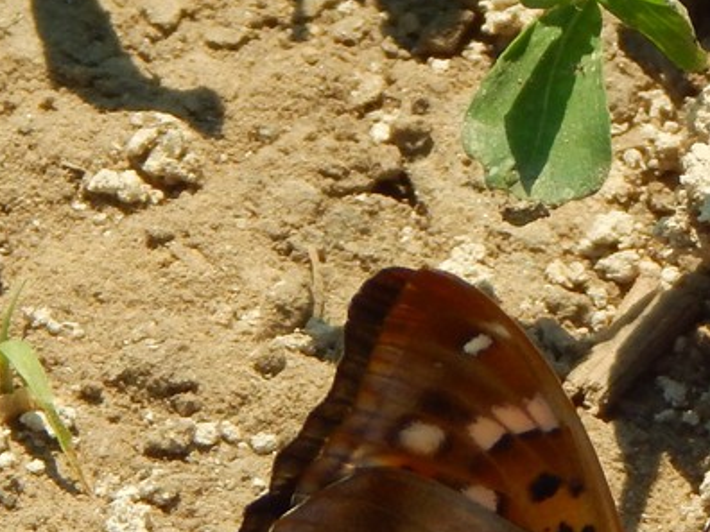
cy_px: 519
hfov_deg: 4.0
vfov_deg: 3.0
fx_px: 10255
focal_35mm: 500
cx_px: 515
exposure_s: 1/640
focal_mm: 41.7
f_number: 5.6
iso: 125
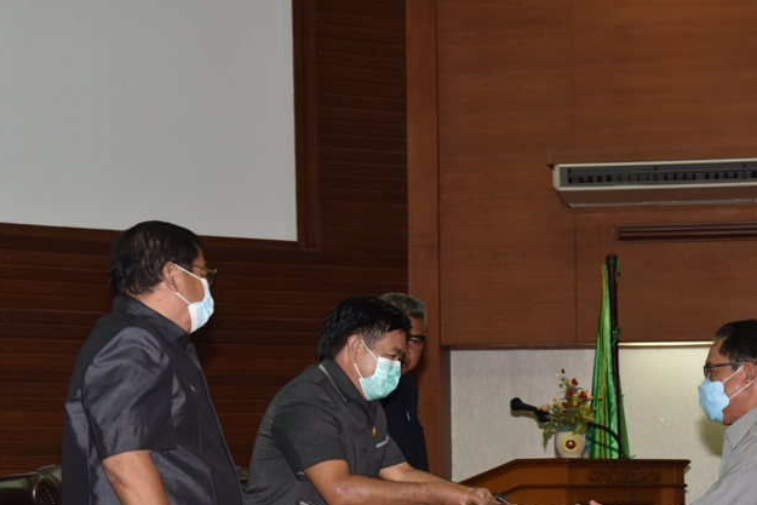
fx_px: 2965
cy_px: 365
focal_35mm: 141
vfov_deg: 9.7
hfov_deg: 14.5
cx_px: 507
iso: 640
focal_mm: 86
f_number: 6.3
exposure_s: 1/60
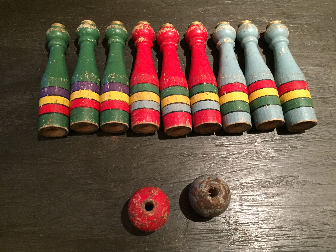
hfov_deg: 61.7
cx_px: 168
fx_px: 281
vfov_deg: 48.2
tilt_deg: -69.3
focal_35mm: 29
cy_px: 126
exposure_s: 1/17
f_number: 2.2
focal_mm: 4.15
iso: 250
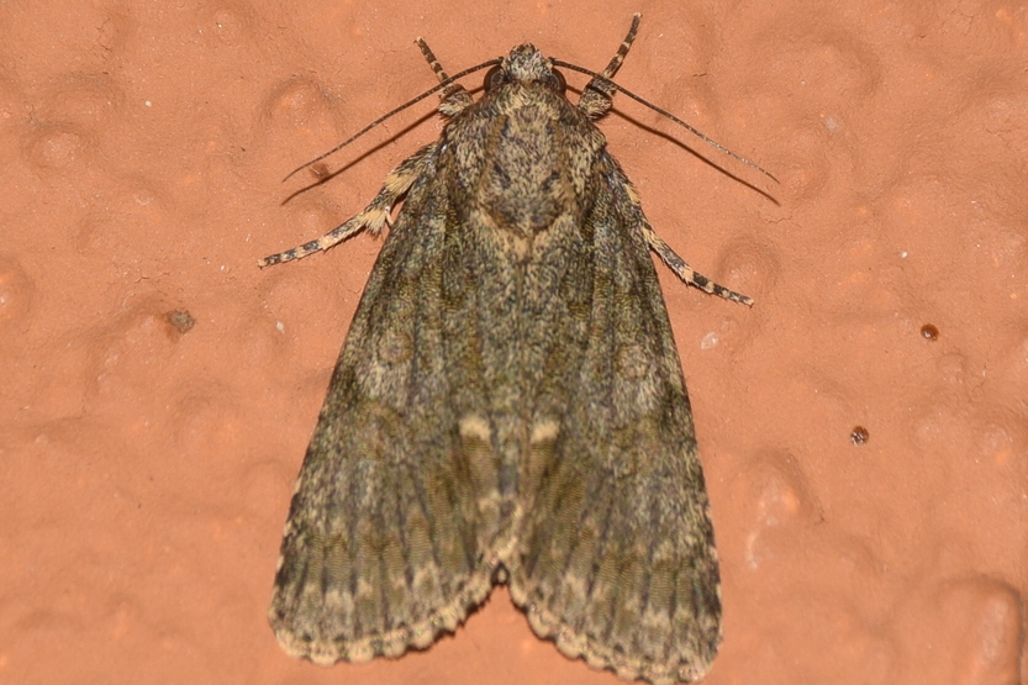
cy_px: 375
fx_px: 6909
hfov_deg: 8.5
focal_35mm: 242
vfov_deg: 5.7
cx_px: 527
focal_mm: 140
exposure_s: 1/160
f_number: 13
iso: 100
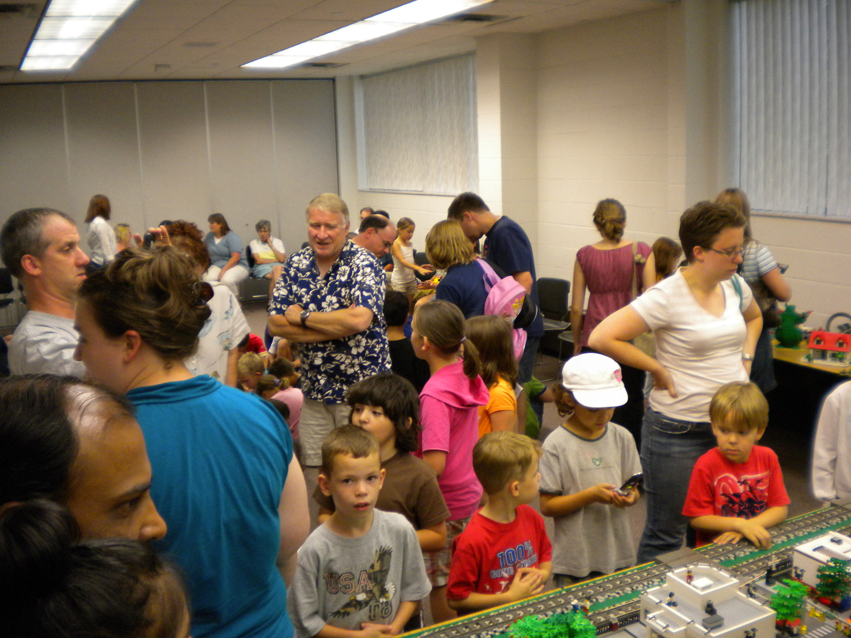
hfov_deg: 52.6
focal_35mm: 35
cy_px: 319
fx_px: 860
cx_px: 426
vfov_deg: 40.7
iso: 330
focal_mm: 6.3
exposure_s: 1/53.4
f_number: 3.1
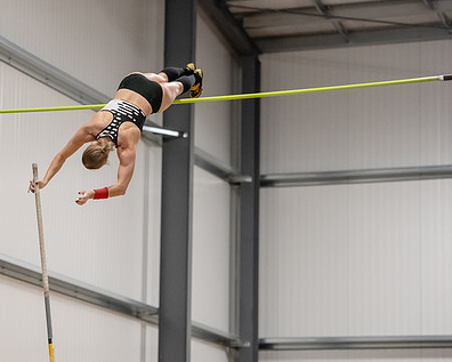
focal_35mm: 165
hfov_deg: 11.7
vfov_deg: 9.4
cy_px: 198
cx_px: 135
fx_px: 2208
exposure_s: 1/800
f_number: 2.8
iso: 6400
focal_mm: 120
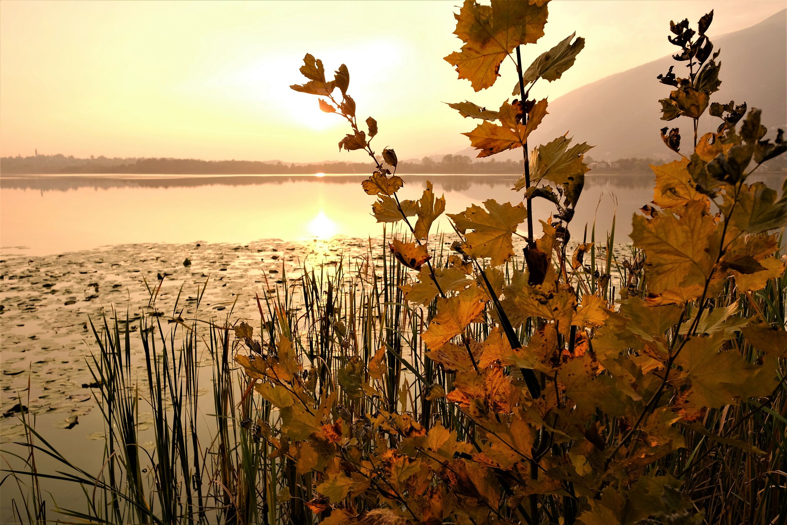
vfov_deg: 59.5
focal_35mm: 21
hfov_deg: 81.2
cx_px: 394
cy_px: 262
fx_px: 459
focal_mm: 14
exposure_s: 1/400
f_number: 4
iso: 200
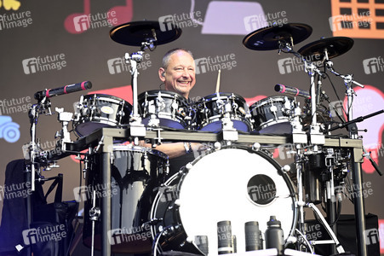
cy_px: 128
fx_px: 1492
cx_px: 192
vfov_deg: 9.8
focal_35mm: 140
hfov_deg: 14.7
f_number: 3.2
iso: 320
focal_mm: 140
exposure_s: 1/400
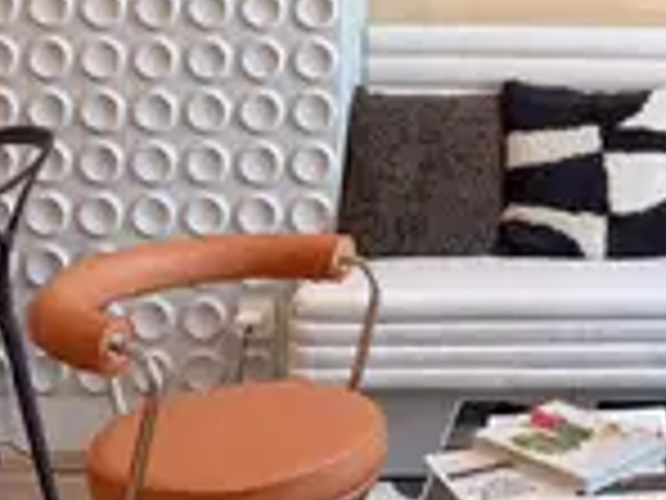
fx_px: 1251
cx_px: 675
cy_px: -63
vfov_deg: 21.3
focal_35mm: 65
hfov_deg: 27.9
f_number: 1.8
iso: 80
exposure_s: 1/100
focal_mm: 6.76
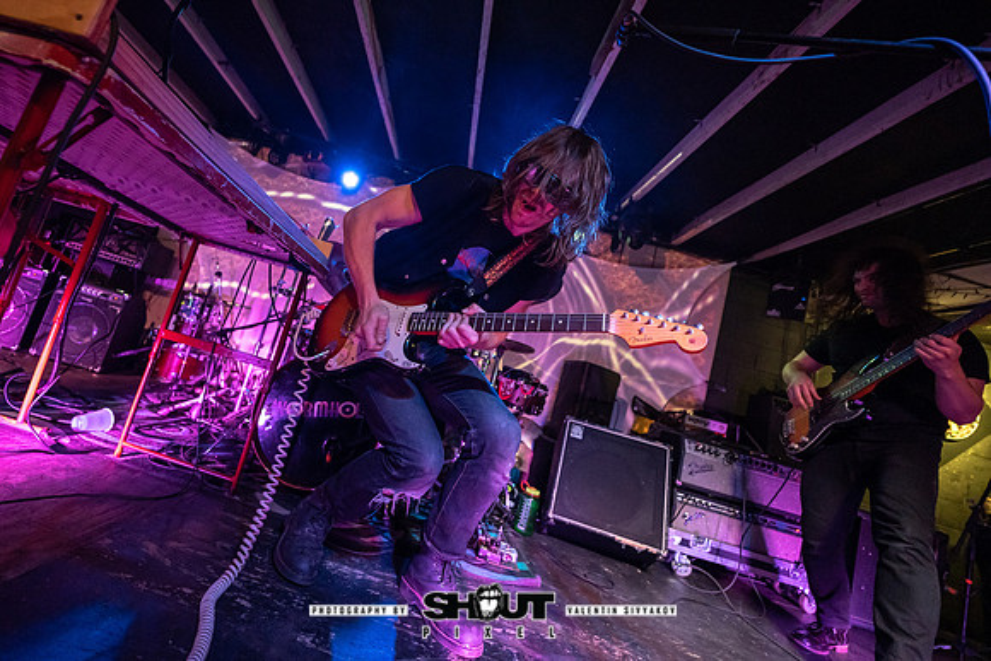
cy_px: 296
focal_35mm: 15
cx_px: 443
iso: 3200
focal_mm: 14
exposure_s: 1/200
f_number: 2.8
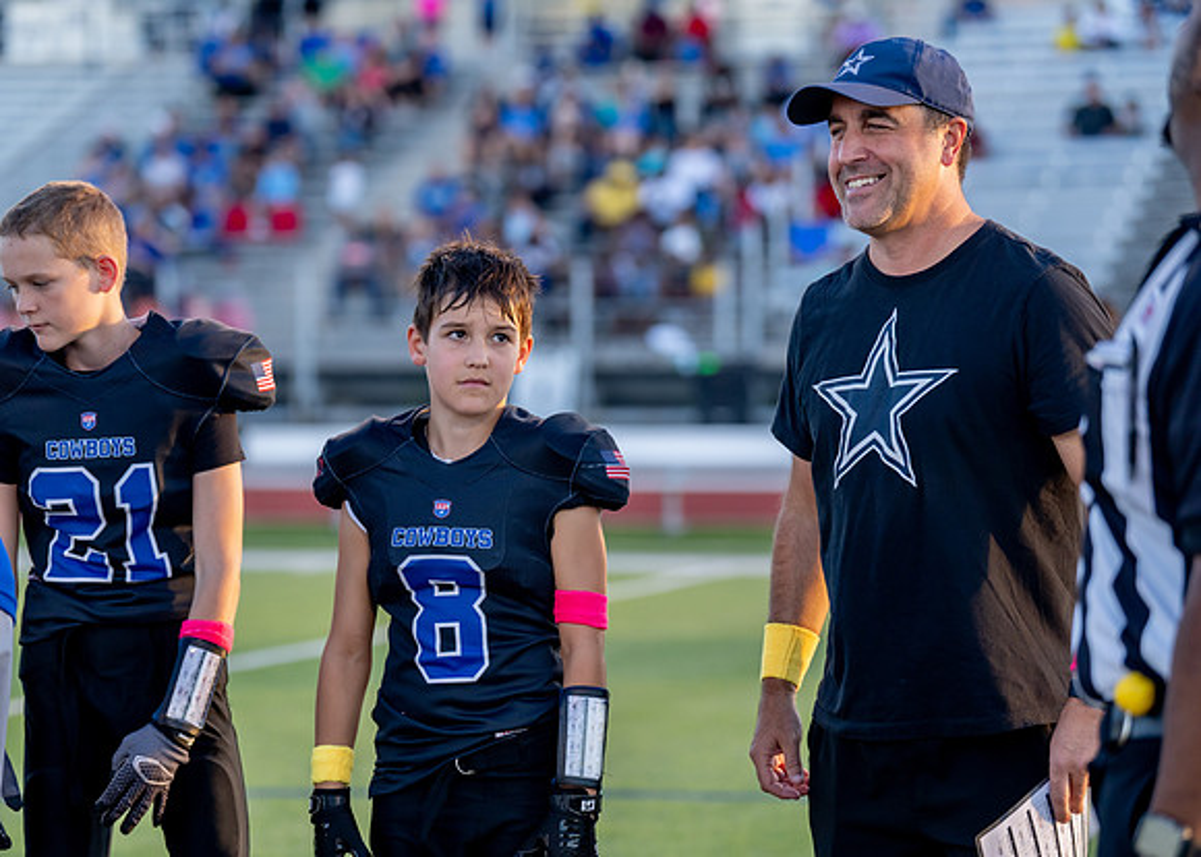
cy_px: 476
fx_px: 4453
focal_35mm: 131
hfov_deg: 15.3
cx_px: 486
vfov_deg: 11.0
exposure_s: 1/640
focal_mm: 112
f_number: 2.8
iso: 320
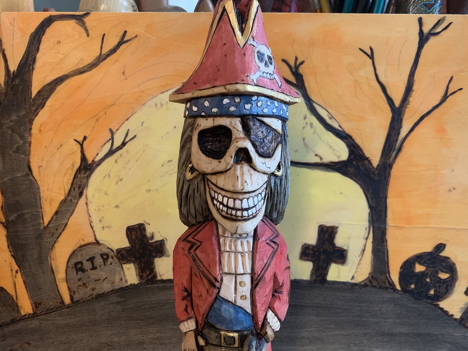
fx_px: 460
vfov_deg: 41.5
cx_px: 226
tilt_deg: -15.0
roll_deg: -1.7
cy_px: 220
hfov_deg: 53.9
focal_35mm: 34
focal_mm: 4.25
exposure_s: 1/30
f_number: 1.8
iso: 640
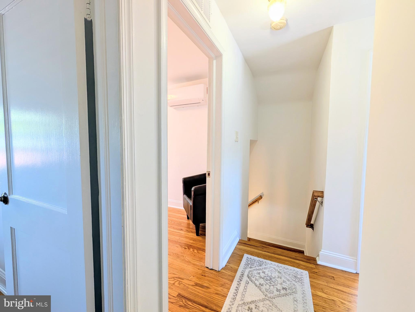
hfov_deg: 110.5
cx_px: 208
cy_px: 156
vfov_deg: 94.6
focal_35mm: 12
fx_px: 144
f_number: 1.7
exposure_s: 1/60
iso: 53
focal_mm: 2.02
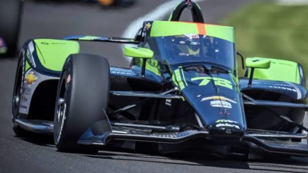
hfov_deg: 2.4
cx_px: 213
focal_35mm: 904
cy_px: 73
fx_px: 7381
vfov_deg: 1.3
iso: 250
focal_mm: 400
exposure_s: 1/6400
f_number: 2.8
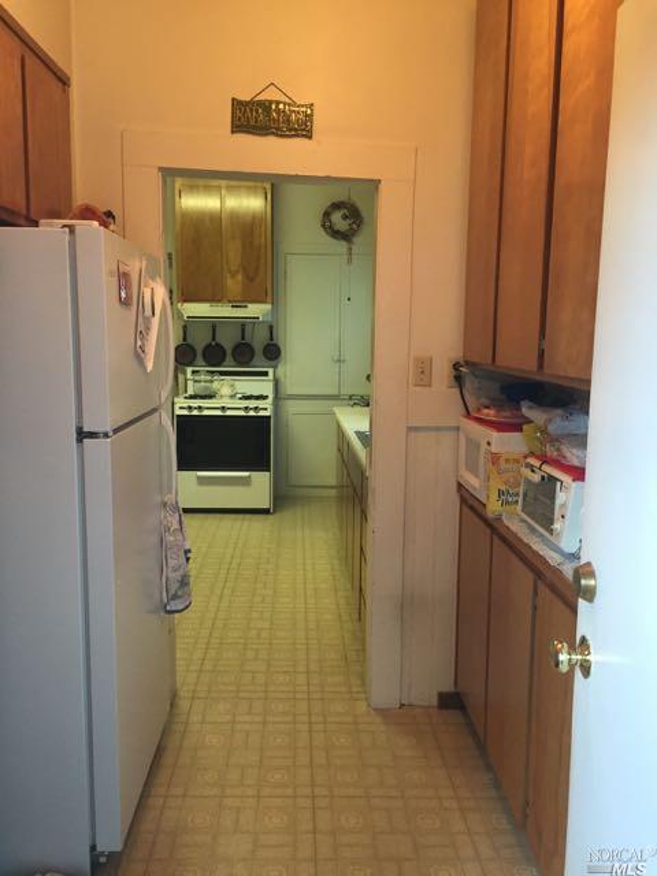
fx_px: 734
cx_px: 328
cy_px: 438
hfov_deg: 48.2
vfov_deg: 61.7
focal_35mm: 29
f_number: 2.2
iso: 125
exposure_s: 1/30
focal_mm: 4.15
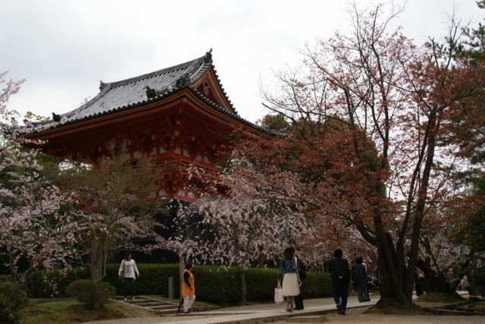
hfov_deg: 46.4
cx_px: 242
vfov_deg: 31.9
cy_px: 162
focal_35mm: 42
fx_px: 566
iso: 100
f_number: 6.3
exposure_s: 1/80
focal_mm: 28
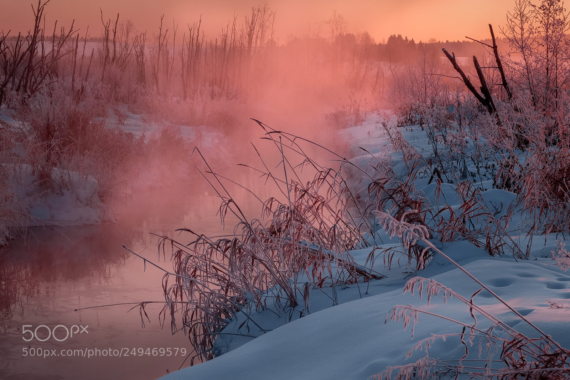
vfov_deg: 18.2
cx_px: 285
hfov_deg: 27.0
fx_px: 1188
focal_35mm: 75
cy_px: 190
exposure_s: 1/350
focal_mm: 50
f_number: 11
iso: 800
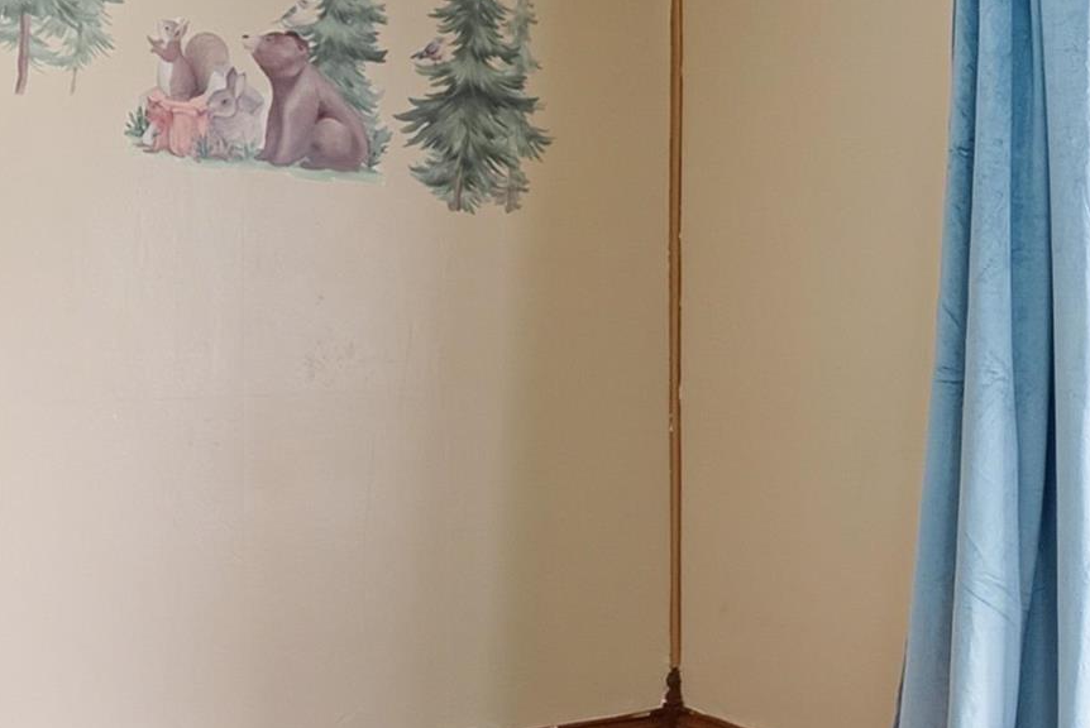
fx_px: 1727
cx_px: 922
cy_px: 300
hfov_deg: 33.7
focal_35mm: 57
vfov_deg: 23.8
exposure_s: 1/6
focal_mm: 16
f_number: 2.8
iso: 100
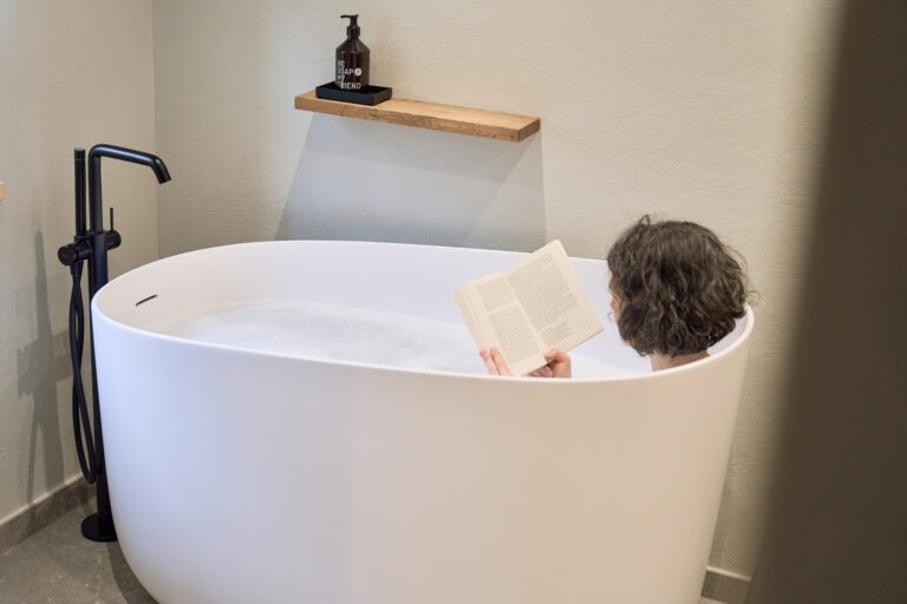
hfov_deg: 41.1
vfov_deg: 28.1
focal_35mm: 48
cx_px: 454
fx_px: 1209
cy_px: 302
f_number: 2.8
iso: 800
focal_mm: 48
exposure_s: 1/200
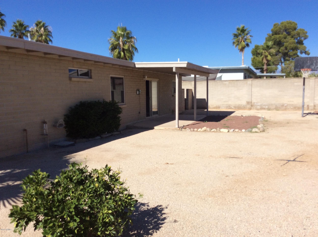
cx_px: 159
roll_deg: +1.7
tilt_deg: -5.0
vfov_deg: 44.1
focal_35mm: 32
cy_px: 118
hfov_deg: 56.9
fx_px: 294
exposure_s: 1/1908
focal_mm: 3.3
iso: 32
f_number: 2.4
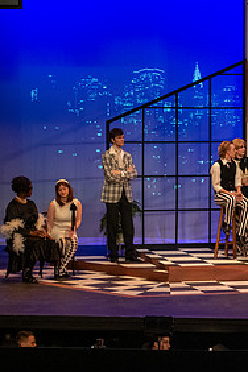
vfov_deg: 11.7
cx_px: 350
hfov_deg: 7.7
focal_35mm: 175
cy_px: 191
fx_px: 1808
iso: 3200
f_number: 3.2
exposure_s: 1/200
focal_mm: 85
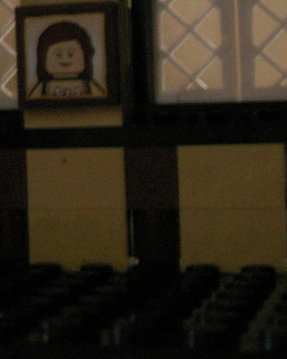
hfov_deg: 14.0
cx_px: -52
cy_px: 70
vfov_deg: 17.8
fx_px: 1136
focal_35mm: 107
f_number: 3.5
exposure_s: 1
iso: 160
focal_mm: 7.7
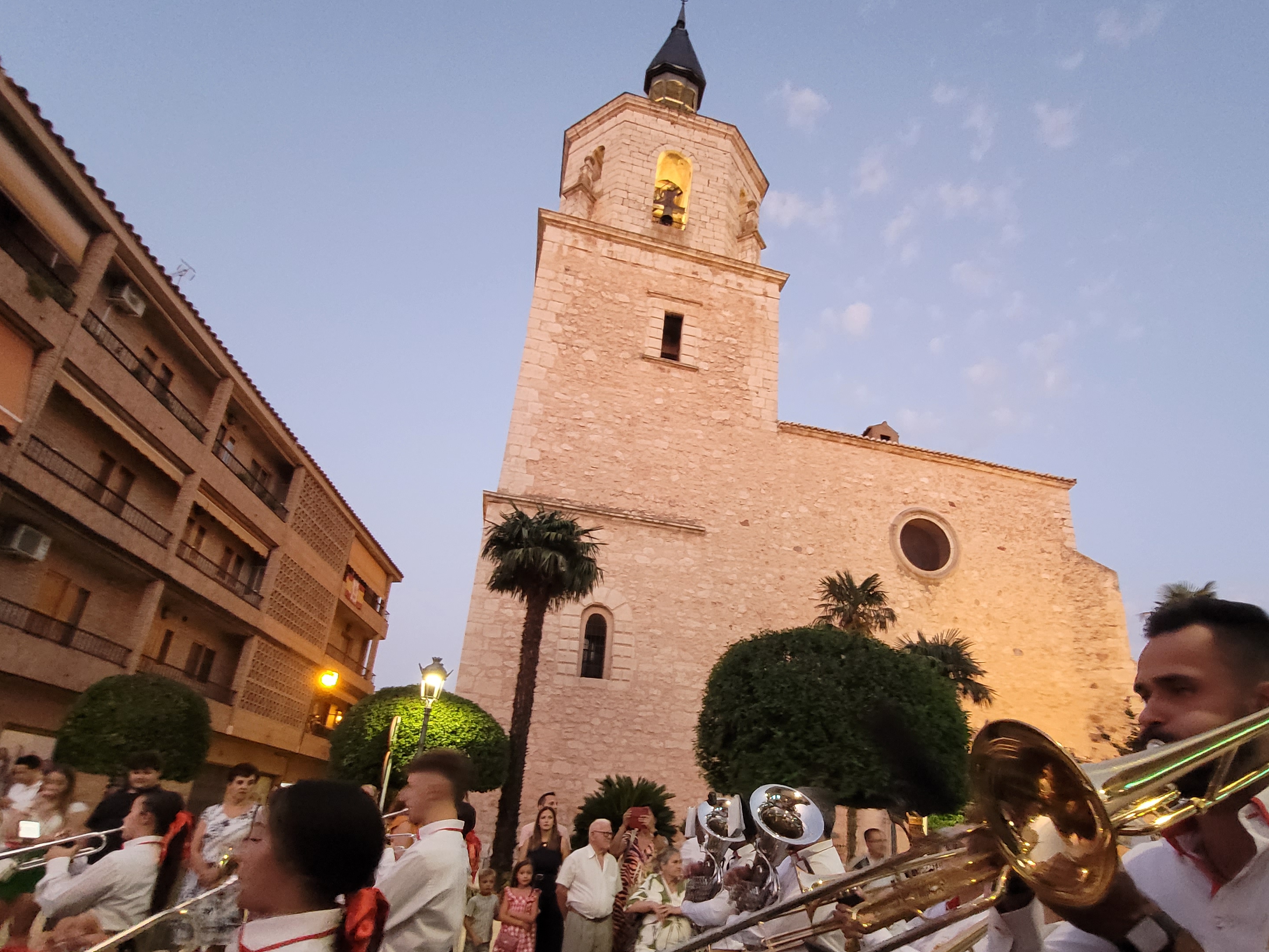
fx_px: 660
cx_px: 693
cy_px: 586
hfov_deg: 87.5
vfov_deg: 70.6
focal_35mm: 18
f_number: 2.2
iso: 640
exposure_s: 1/25
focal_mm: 1.74
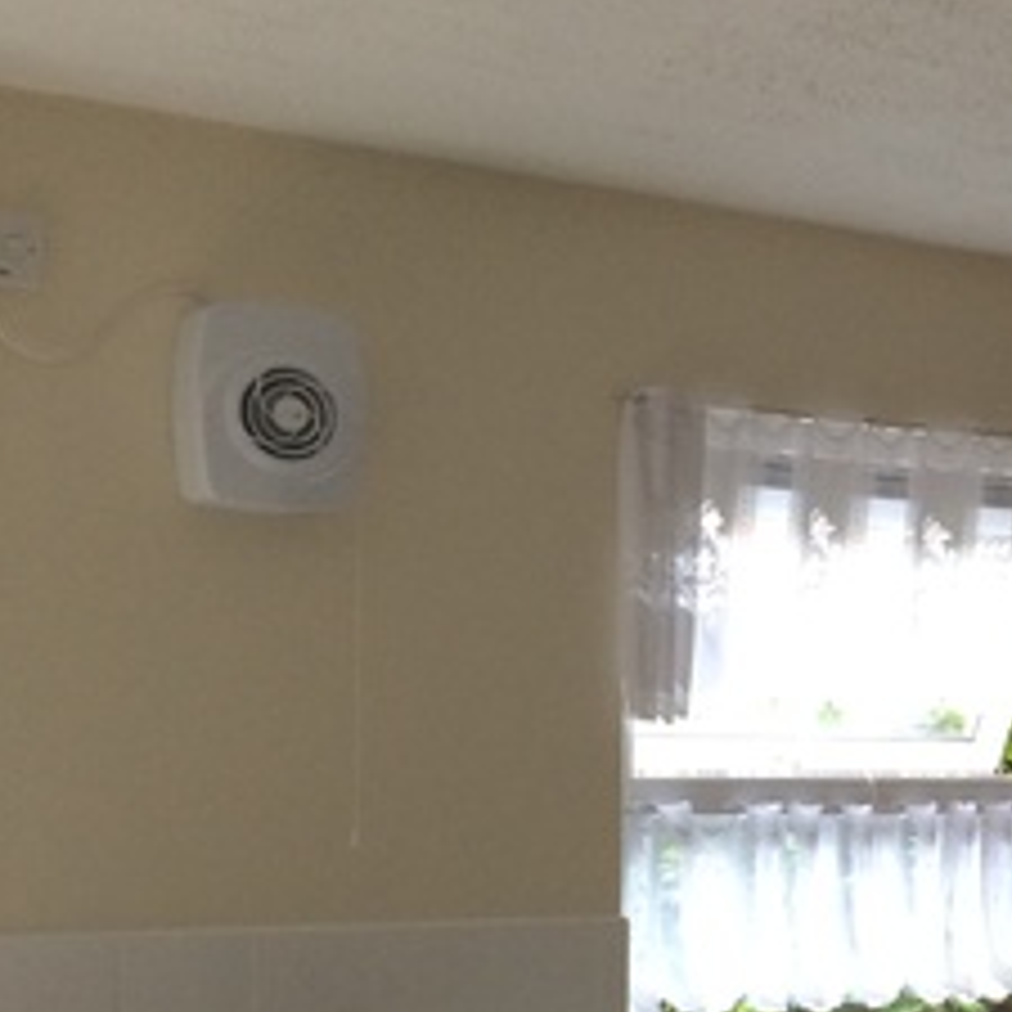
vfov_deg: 21.6
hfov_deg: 19.8
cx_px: 1390
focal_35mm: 79
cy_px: 821
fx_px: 2613
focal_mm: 4.12
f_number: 2.2
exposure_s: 1/30
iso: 100
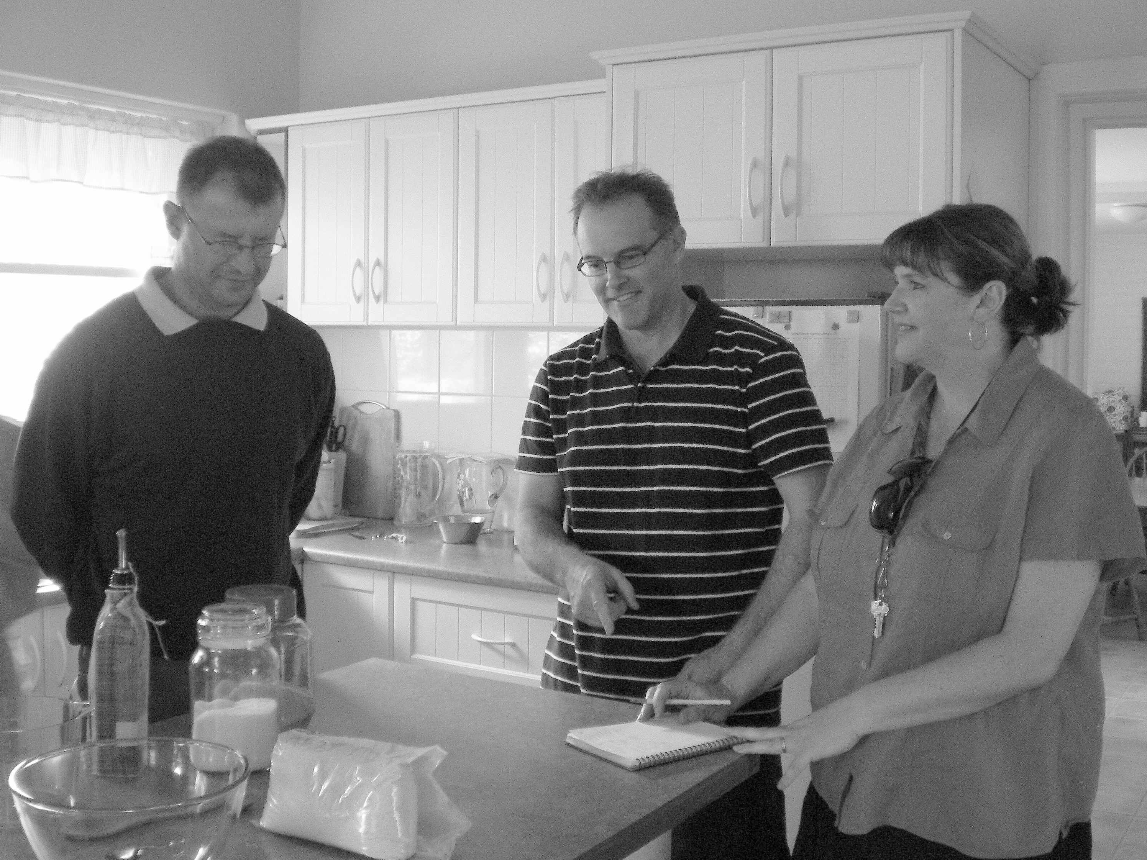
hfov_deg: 47.9
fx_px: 1292
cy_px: 421
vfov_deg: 36.8
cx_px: 559
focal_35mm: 39
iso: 400
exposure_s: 1/30
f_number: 3.1
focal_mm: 6.3
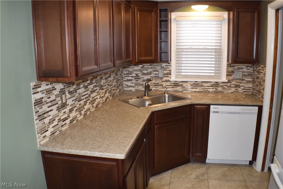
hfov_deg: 51.3
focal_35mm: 38
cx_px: 142
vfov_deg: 35.5
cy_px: 94
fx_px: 295
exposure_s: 1/60
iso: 560
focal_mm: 25
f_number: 4
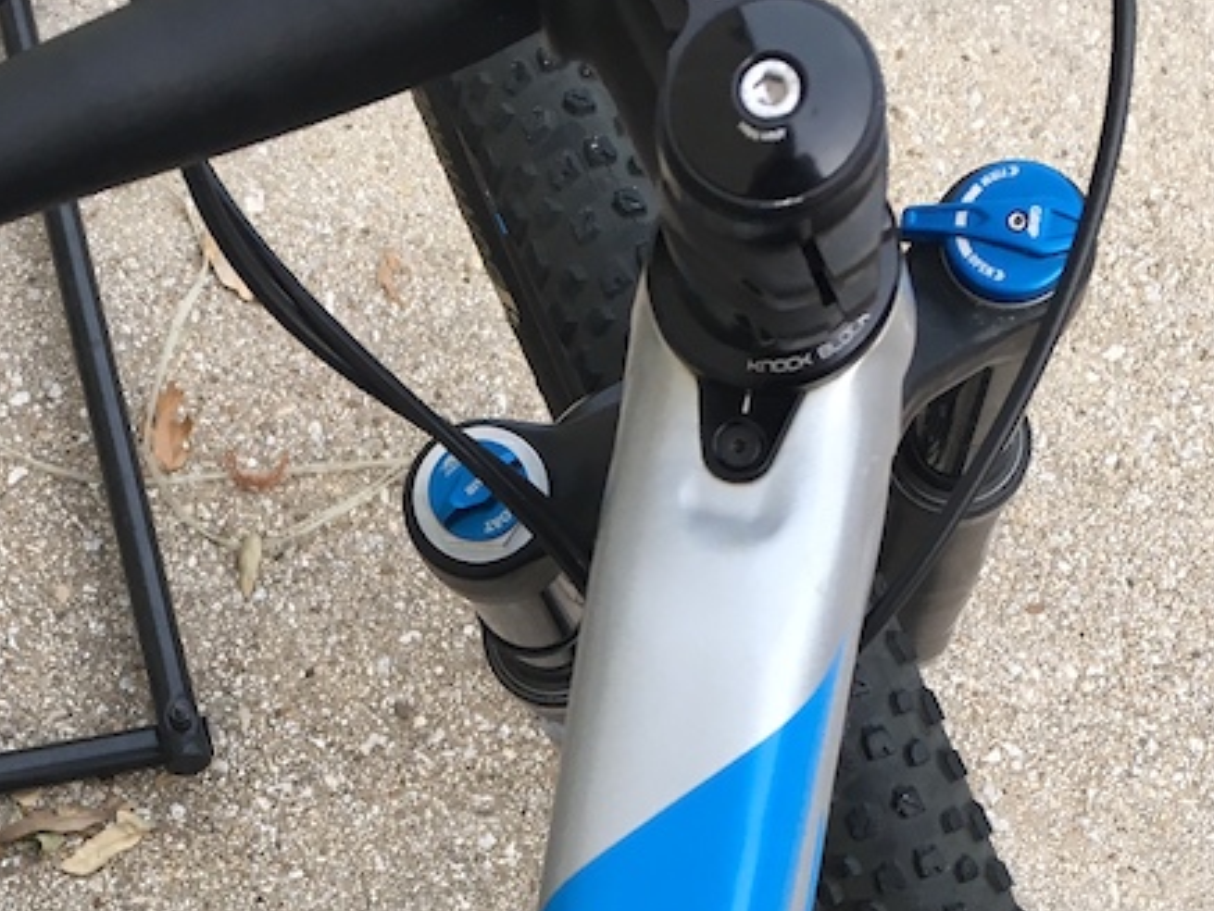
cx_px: 467
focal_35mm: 68
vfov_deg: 20.7
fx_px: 2385
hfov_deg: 28.5
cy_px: 969
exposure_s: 1/40
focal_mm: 4.15
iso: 25
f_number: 2.2
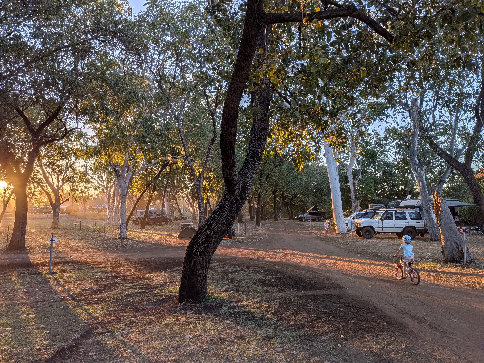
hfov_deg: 71.6
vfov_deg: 56.8
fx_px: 336
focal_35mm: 24
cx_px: 242
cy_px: 182
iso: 25
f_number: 1.7
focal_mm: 4.53
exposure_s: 1/2506
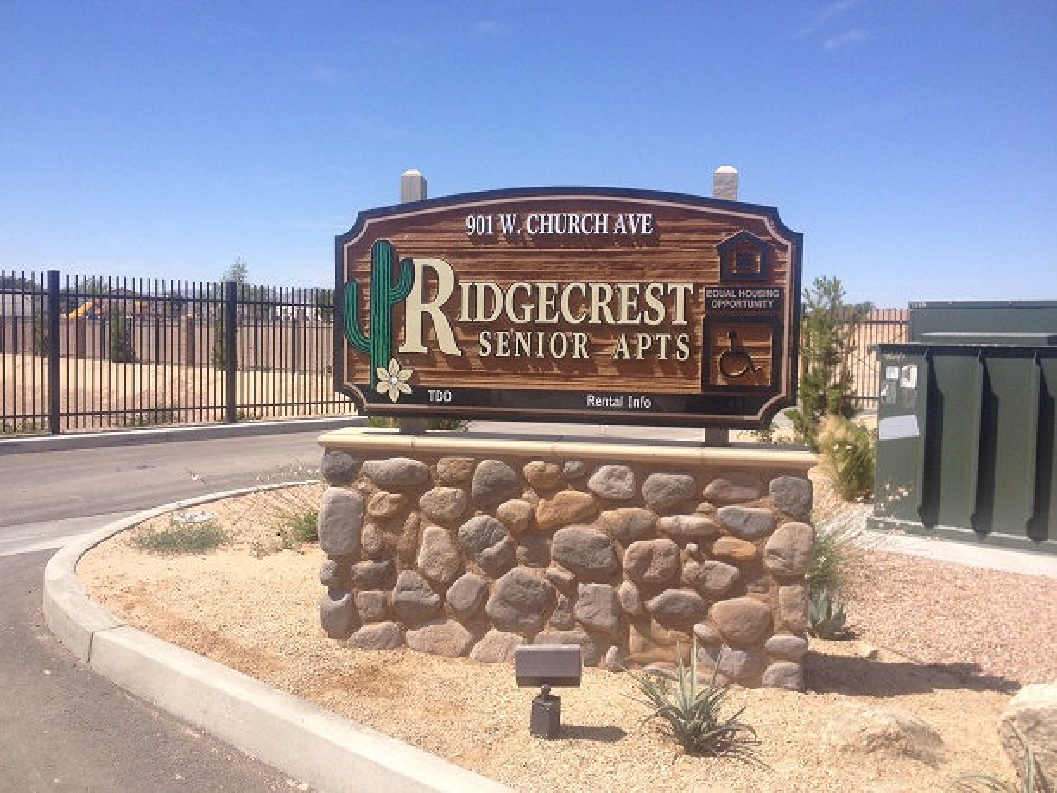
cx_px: 528
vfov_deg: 40.7
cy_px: 396
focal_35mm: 35
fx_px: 1069
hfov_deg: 52.6
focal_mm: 4.28
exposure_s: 1/1842
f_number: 2.4
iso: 50
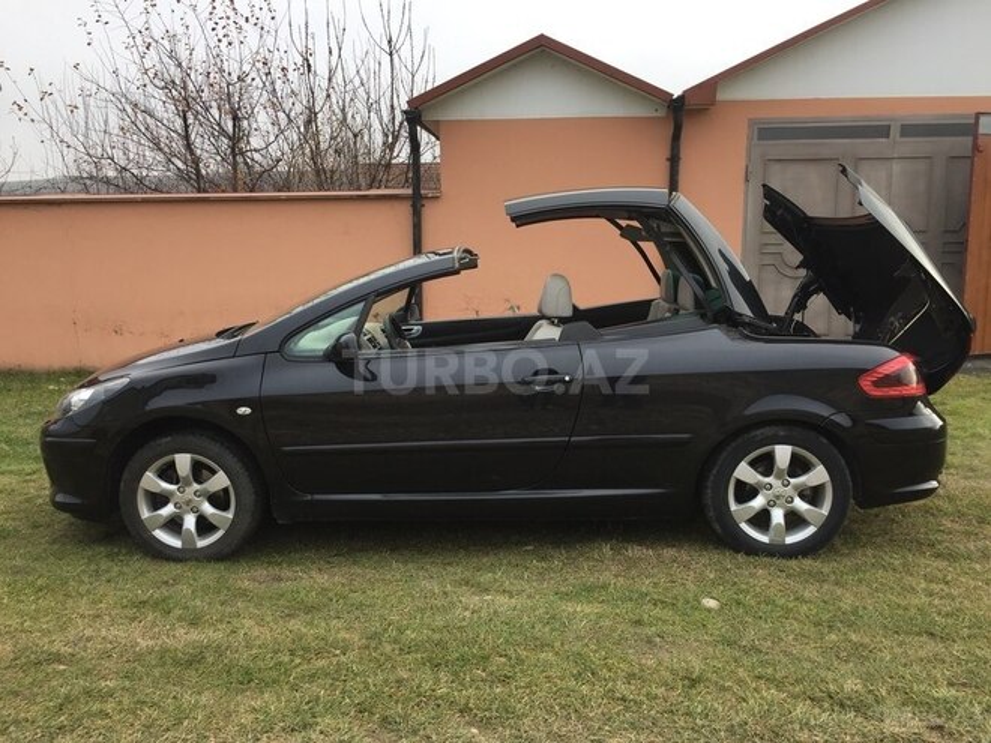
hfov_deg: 61.7
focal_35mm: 29
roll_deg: -0.3
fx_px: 830
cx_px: 496
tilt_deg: -8.9
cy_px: 372
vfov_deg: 48.2
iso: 32
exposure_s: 1/260
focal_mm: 4.15
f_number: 2.2
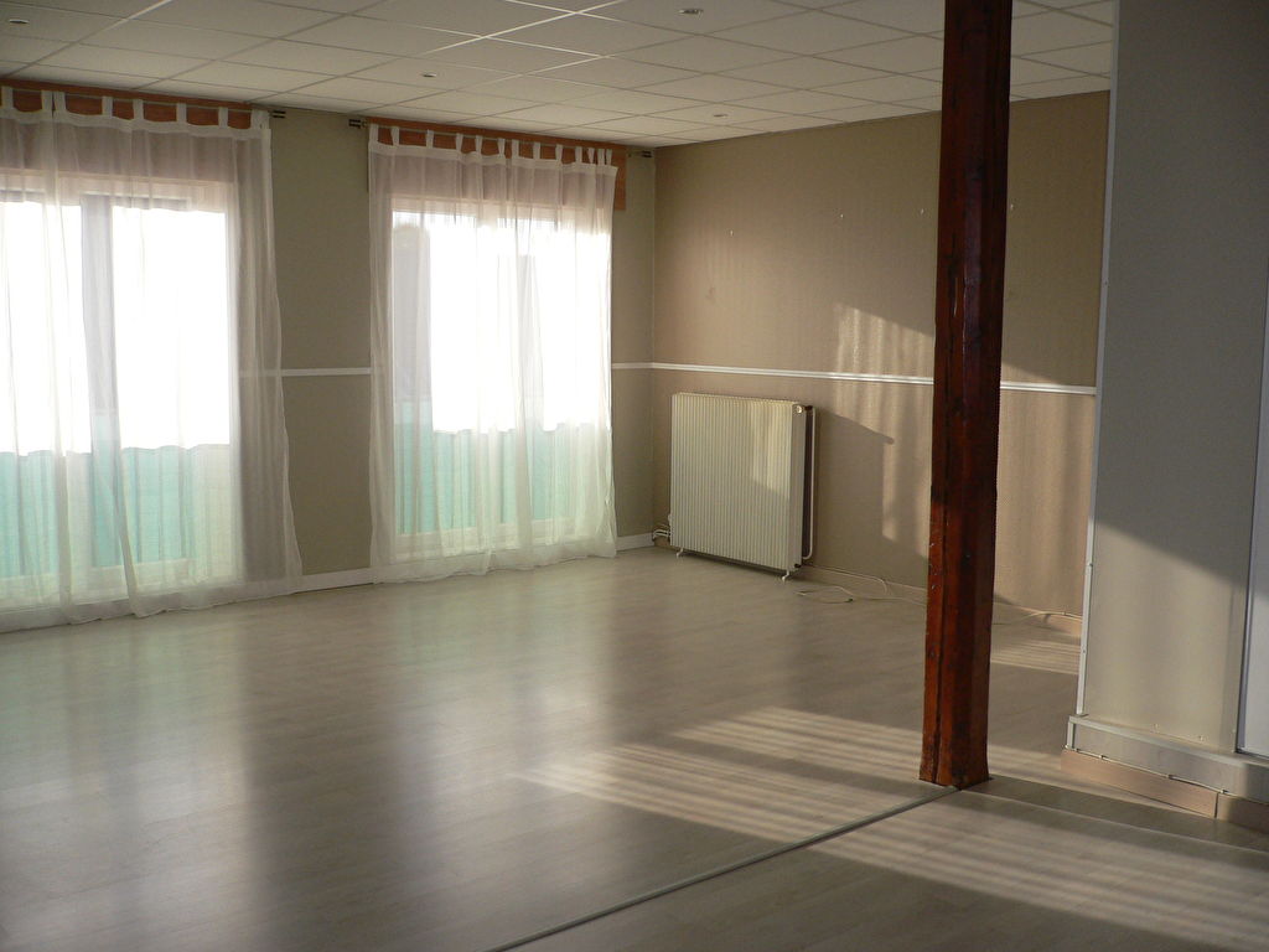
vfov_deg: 40.7
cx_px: 634
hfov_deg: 52.6
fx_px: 1283
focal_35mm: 35
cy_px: 476
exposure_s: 1/320
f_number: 2.8
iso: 100
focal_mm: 5.8
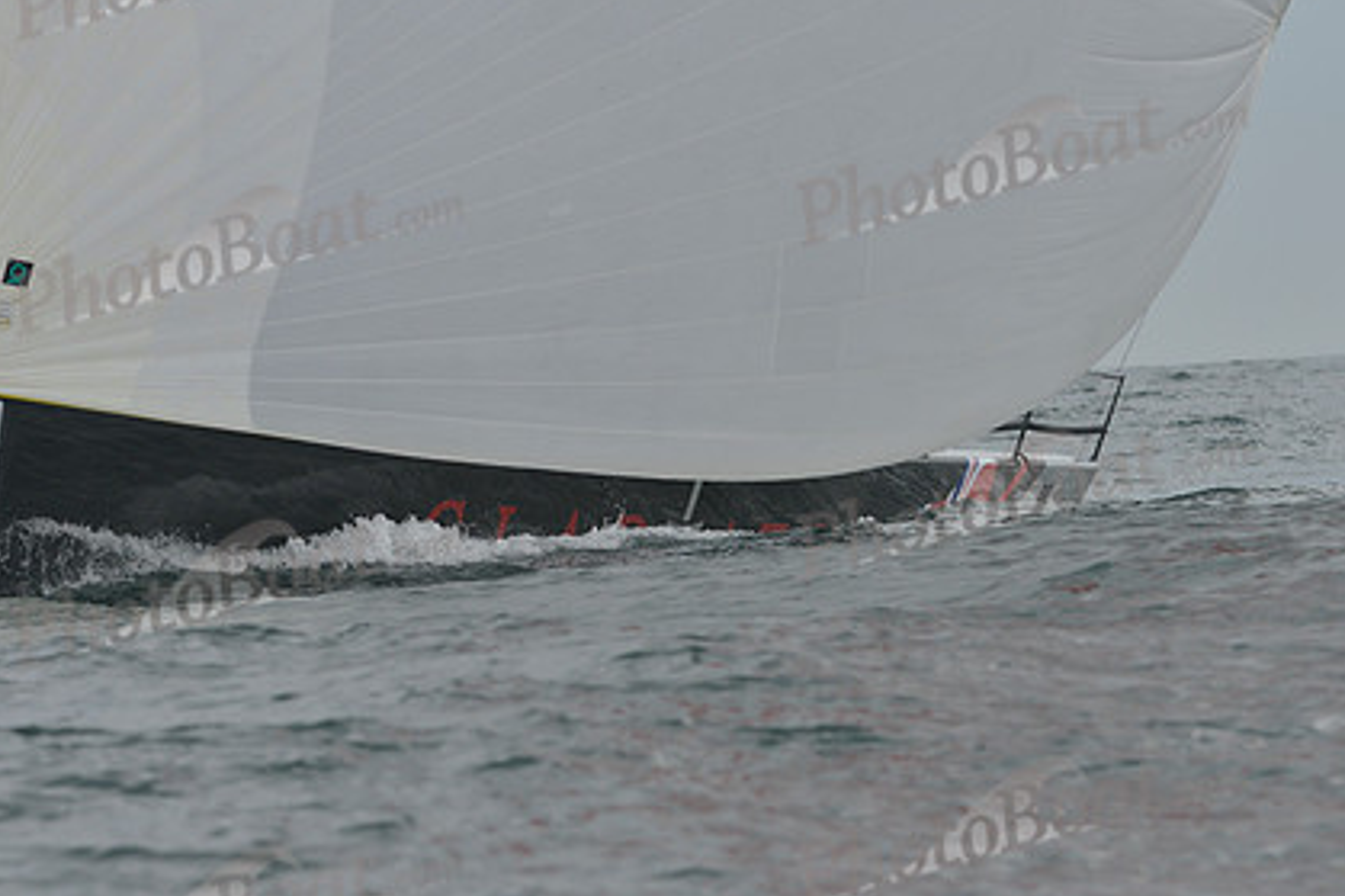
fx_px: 10344
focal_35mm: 277
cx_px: 632
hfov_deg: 7.4
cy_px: 374
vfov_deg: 5.0
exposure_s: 1/800
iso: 280
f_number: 5.6
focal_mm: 200
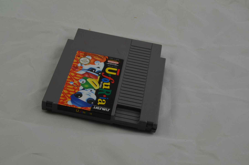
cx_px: 124
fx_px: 414
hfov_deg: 33.5
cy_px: 82
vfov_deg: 22.5
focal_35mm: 60
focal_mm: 40
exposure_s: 1/3
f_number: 20
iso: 100
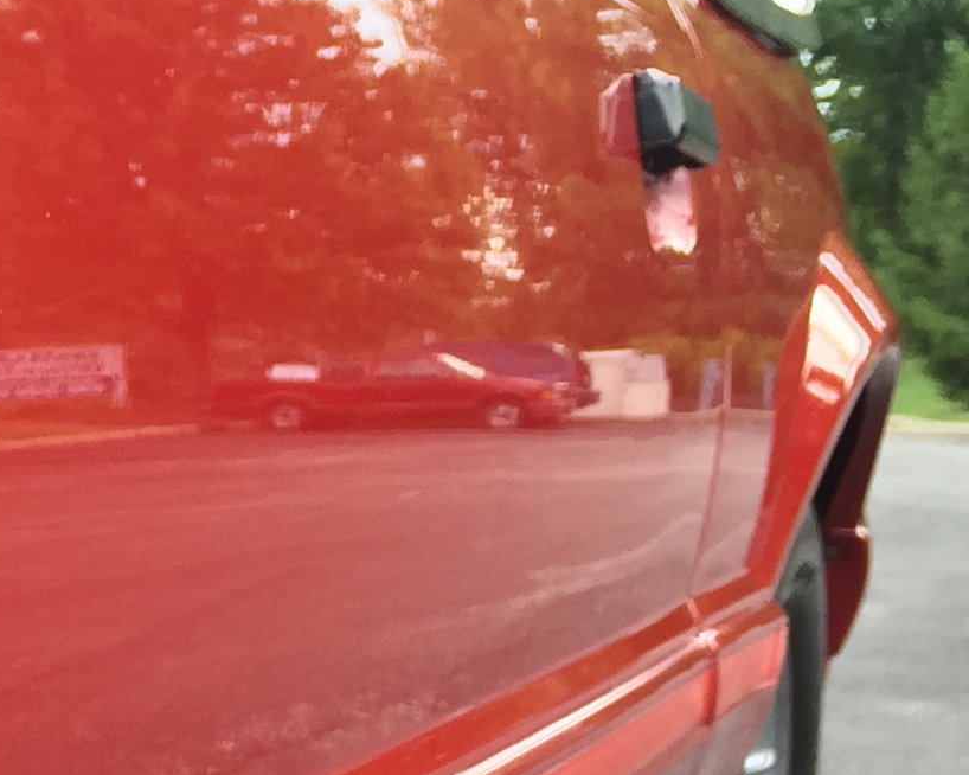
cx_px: -509
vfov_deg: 13.3
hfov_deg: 15.6
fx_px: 3240
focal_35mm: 113
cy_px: 902
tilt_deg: -9.7
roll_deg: -2.3
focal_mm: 4.15
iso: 32
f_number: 2.2
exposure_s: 1/156
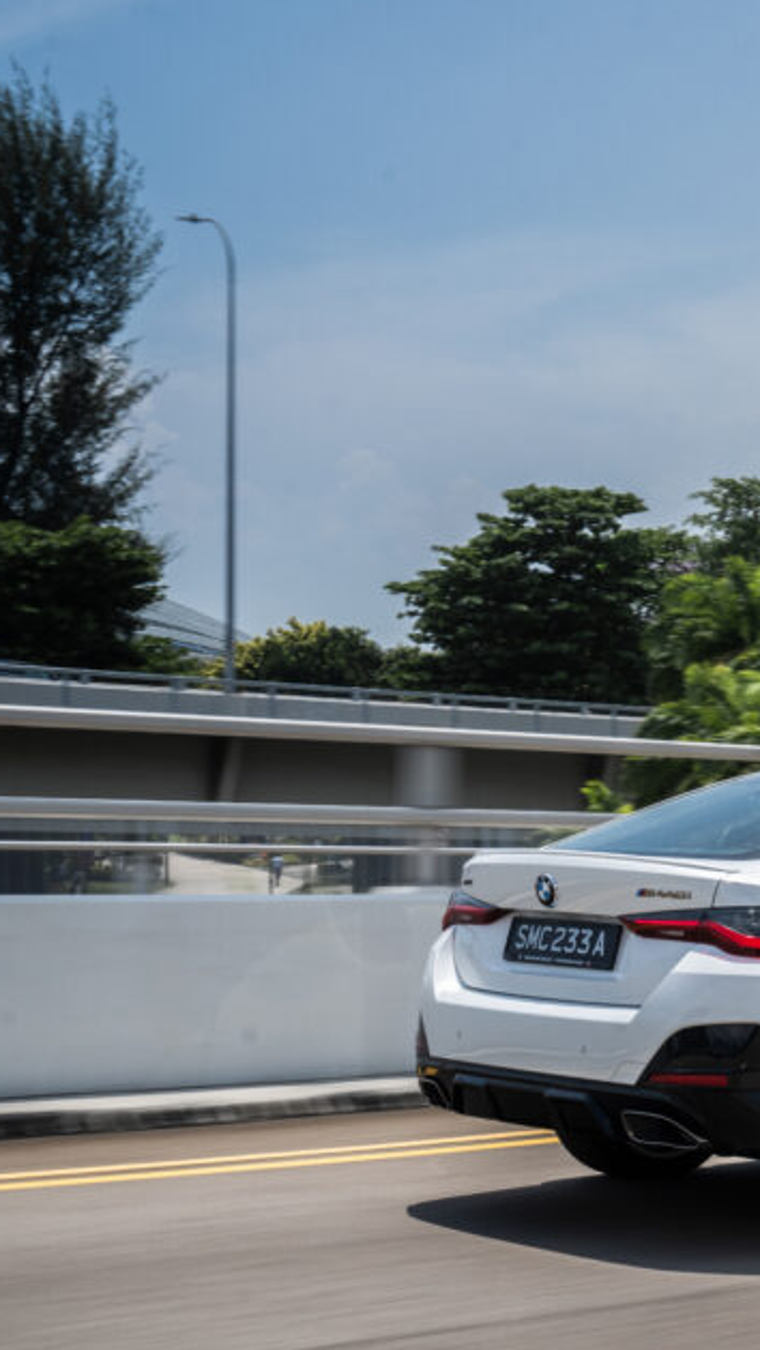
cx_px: 1108
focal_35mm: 72
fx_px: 2578
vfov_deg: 29.3
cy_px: 771
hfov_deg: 15.6
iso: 200
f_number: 14
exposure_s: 1/80
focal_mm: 36
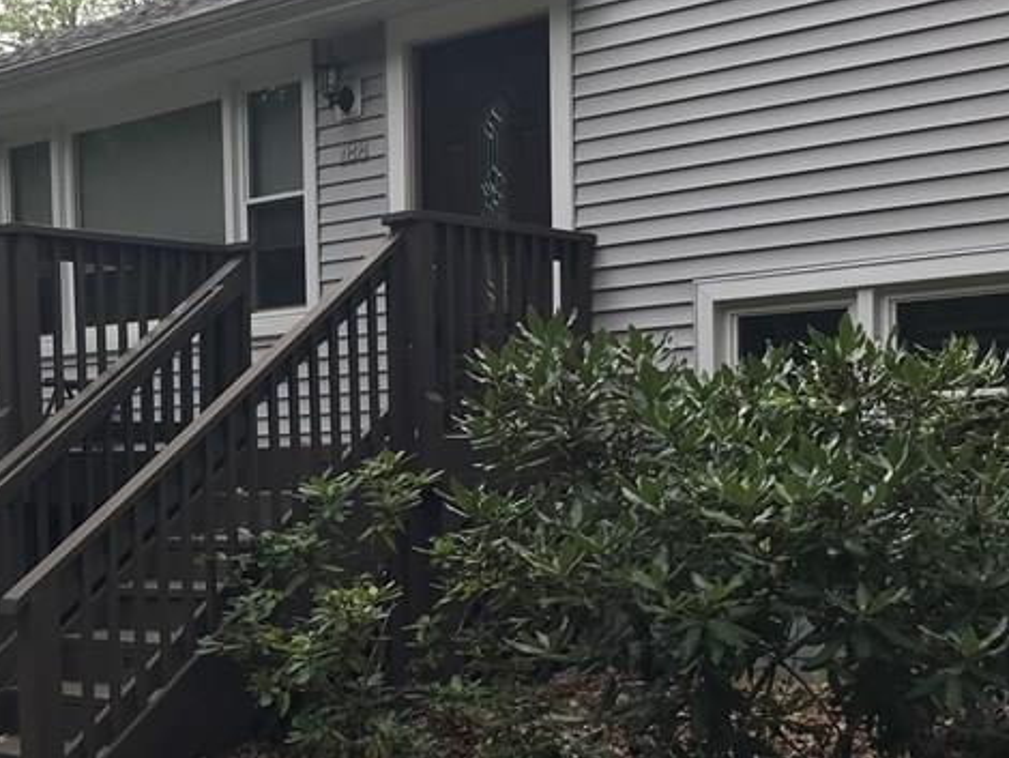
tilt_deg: -1.9
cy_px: 554
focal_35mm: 61
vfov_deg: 23.8
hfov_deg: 31.3
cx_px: 292
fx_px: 1779
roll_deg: +1.8
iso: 20
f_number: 1.8
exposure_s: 1/550
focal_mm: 3.99
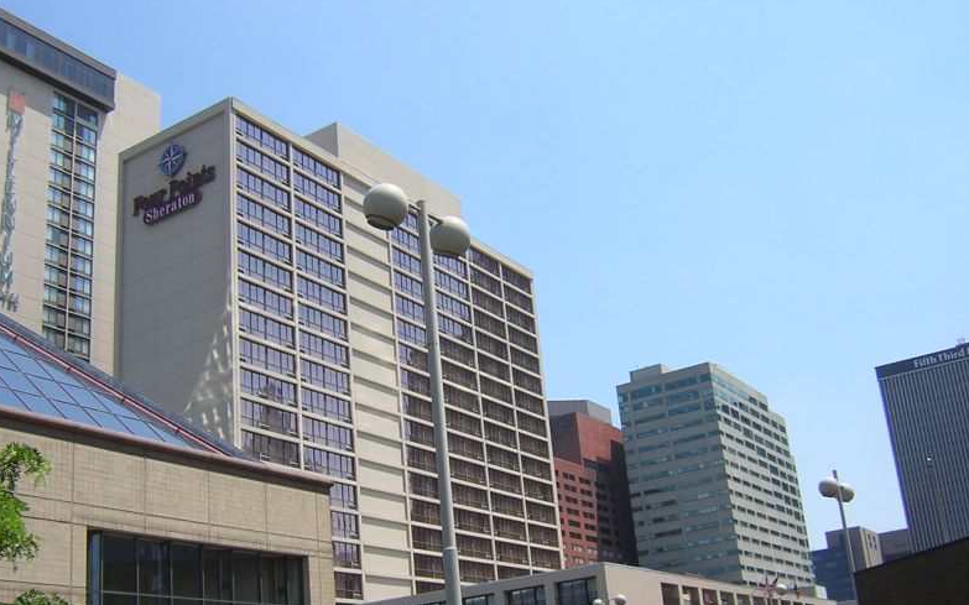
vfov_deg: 32.7
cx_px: 480
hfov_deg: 50.4
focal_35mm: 39
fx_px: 1030
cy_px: 328
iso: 100
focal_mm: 4.7
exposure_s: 1/280
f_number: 5.2
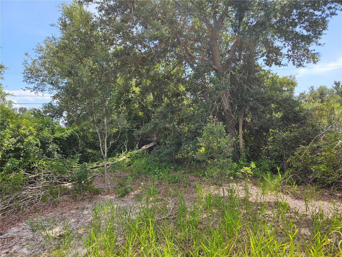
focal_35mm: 23
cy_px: 128
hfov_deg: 73.9
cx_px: 171
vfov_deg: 58.9
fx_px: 227
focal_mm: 5.4
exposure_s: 1/939
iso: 25
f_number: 1.8
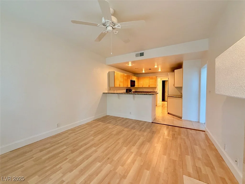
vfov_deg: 85.7
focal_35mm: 14
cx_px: 122
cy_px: 92
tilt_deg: -2.6
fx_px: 99
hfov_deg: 102.1
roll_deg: +0.0
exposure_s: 1/60
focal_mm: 2.22
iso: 400
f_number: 2.2
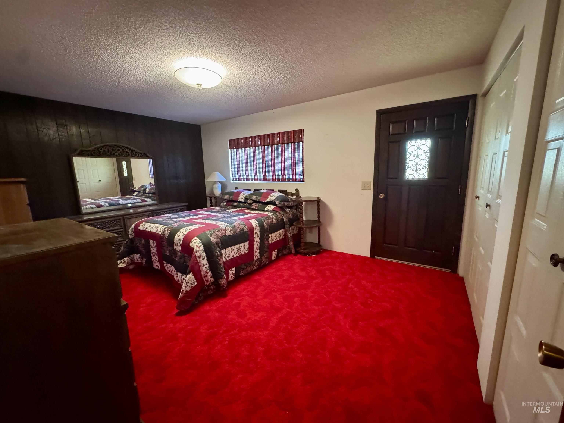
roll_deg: +1.9
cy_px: 212
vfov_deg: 85.7
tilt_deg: -11.3
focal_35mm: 14
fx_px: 228
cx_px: 282
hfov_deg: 102.1
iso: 1250
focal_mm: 2.22
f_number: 2.2
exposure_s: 1/60
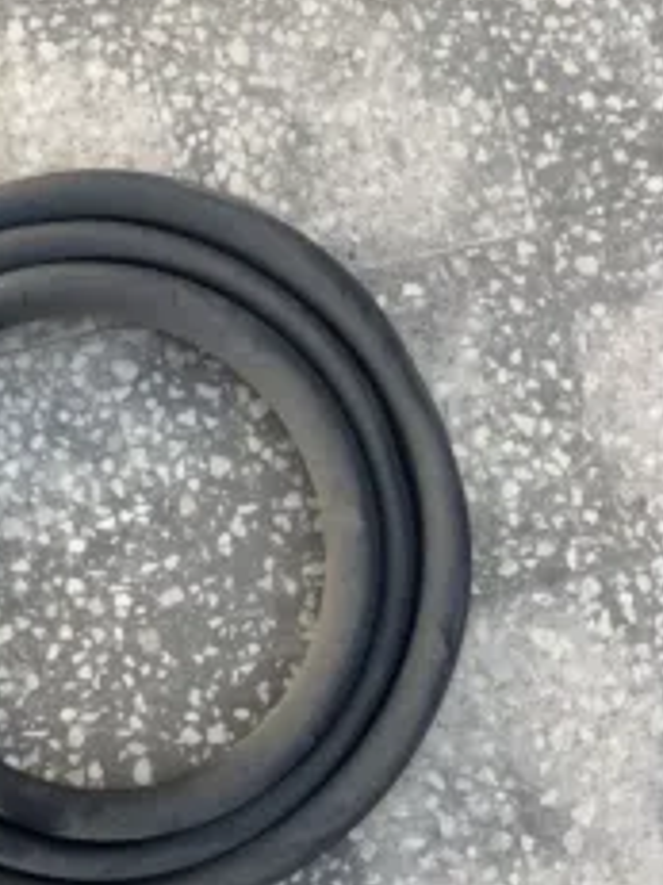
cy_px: 674
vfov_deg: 40.8
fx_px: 1150
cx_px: 103
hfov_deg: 31.1
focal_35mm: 45
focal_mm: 5.96
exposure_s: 1/732
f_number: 1.6
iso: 50
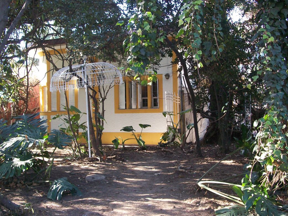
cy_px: 108
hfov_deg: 46.8
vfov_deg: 35.9
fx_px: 333
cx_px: 144
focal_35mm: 40
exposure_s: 1/60
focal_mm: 7.1
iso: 160
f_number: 3.2
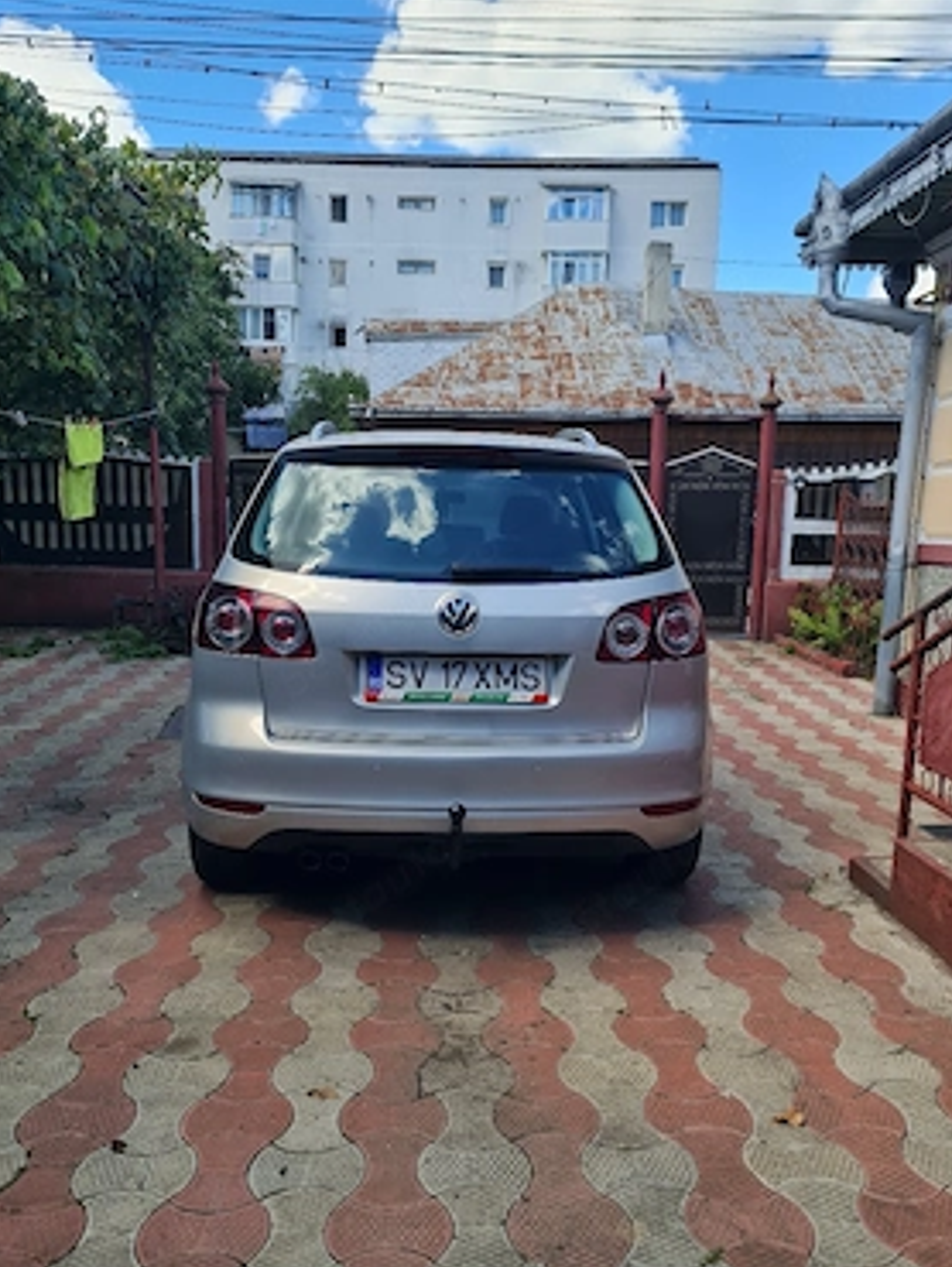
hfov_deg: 51.4
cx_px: 473
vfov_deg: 65.3
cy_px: 661
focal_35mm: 27
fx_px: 989
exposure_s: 1/345
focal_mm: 7
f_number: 1.8
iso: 50
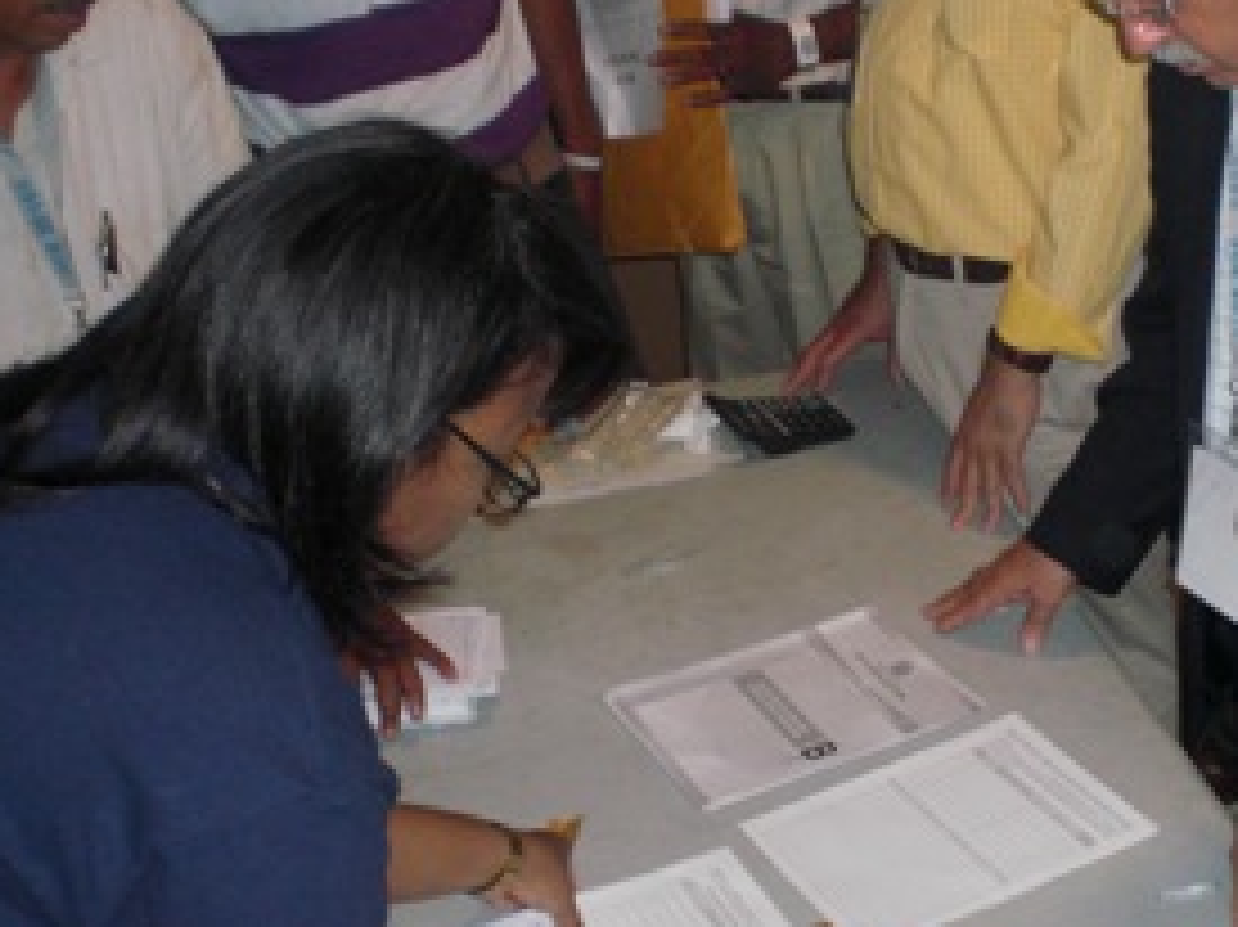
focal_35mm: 62
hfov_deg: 30.6
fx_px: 2216
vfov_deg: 23.6
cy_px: 522
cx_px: 954
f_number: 3.1
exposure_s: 1/60
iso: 200
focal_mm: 6.3
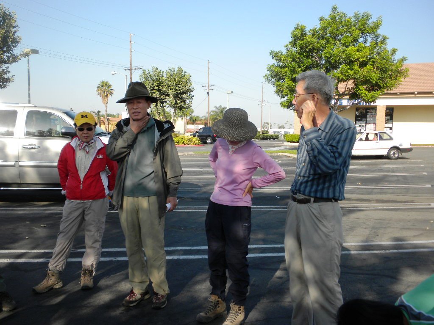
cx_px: 217
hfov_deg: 50.1
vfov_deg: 38.7
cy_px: 162
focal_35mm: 37
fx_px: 464
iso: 64
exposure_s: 1/414
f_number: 3.5
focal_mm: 6.6
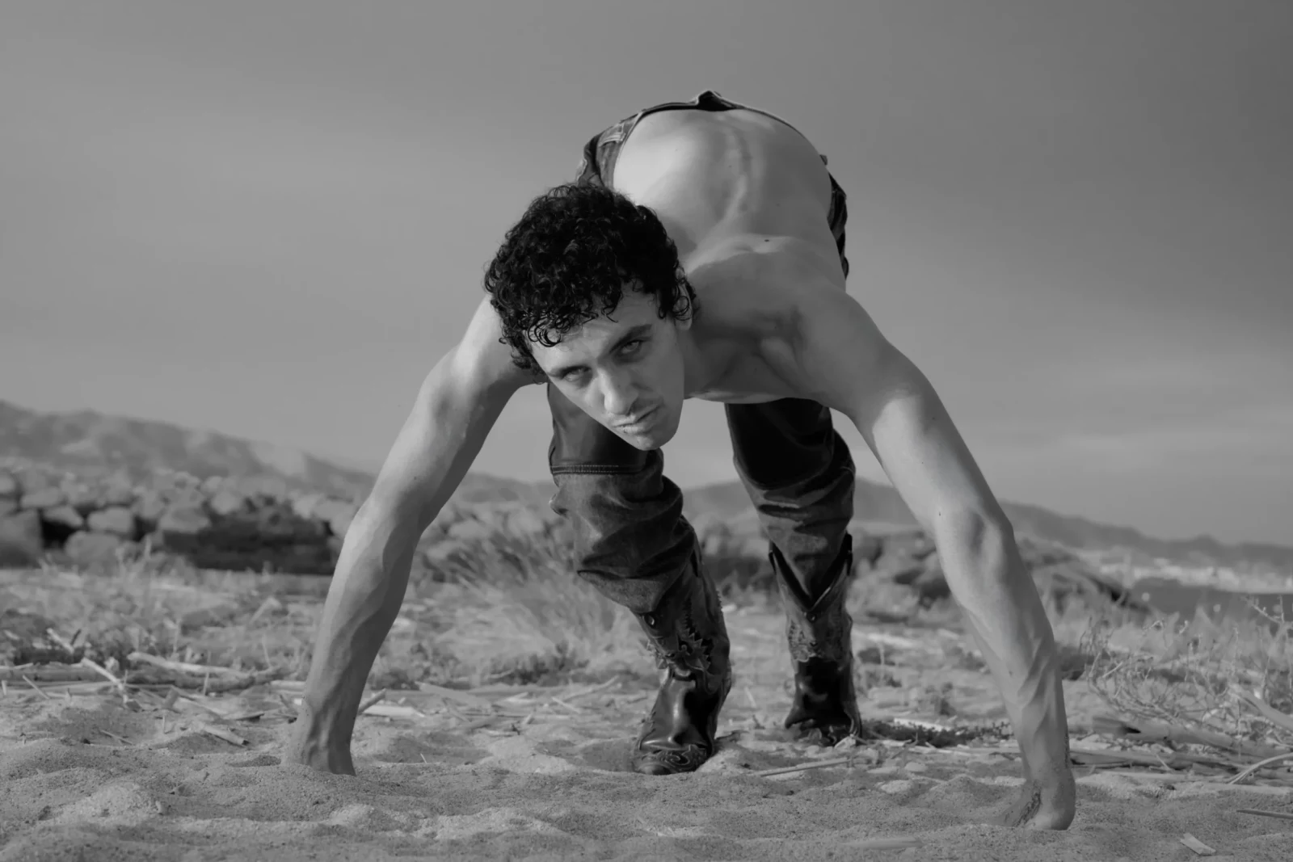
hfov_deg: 28.8
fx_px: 2514
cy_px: 431
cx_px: 646
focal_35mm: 70
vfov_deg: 19.5
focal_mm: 70
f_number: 8
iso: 500
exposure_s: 1/400
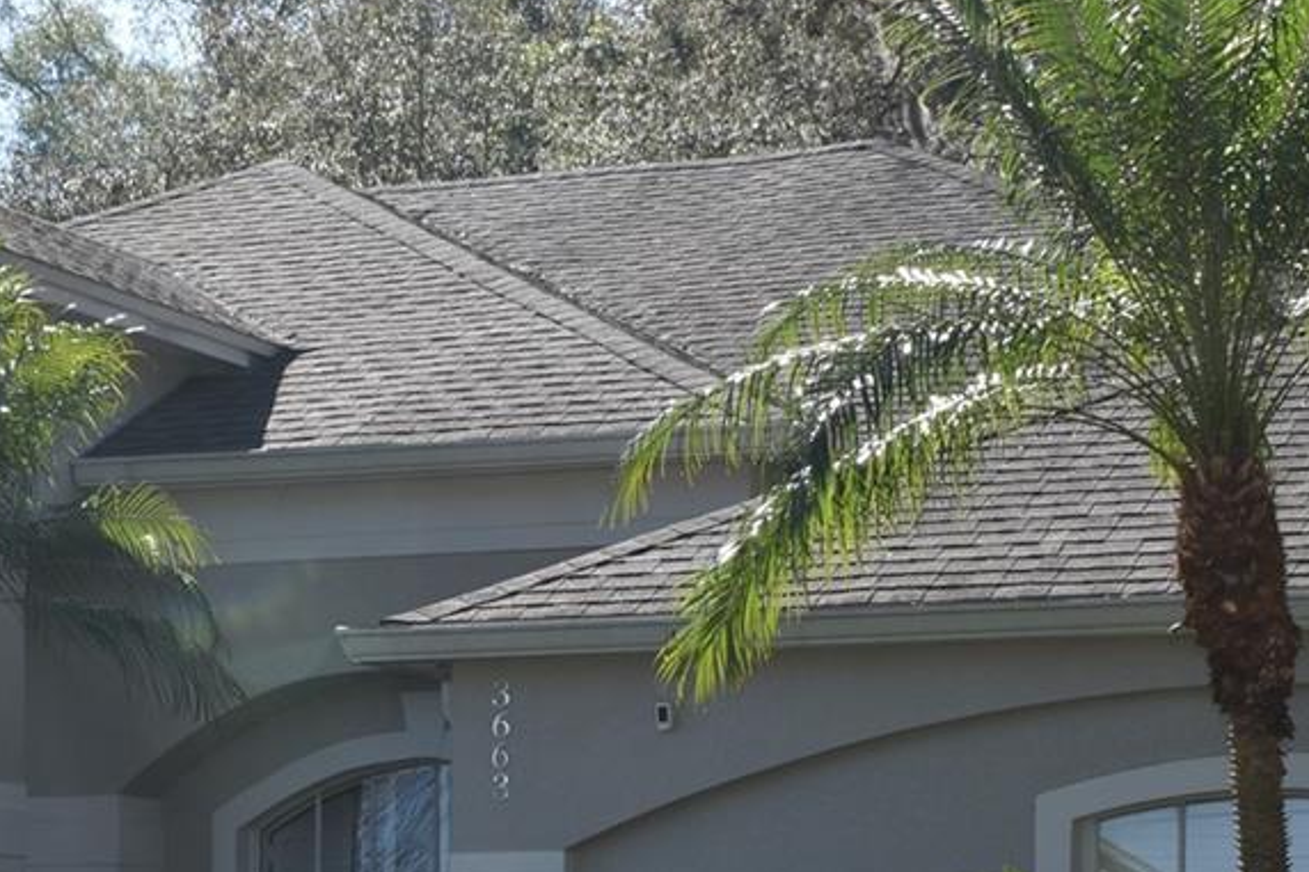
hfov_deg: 18.7
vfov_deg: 12.2
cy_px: 1154
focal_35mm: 109
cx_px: 380
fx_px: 3962
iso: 100
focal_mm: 26
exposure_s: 1/200
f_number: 9
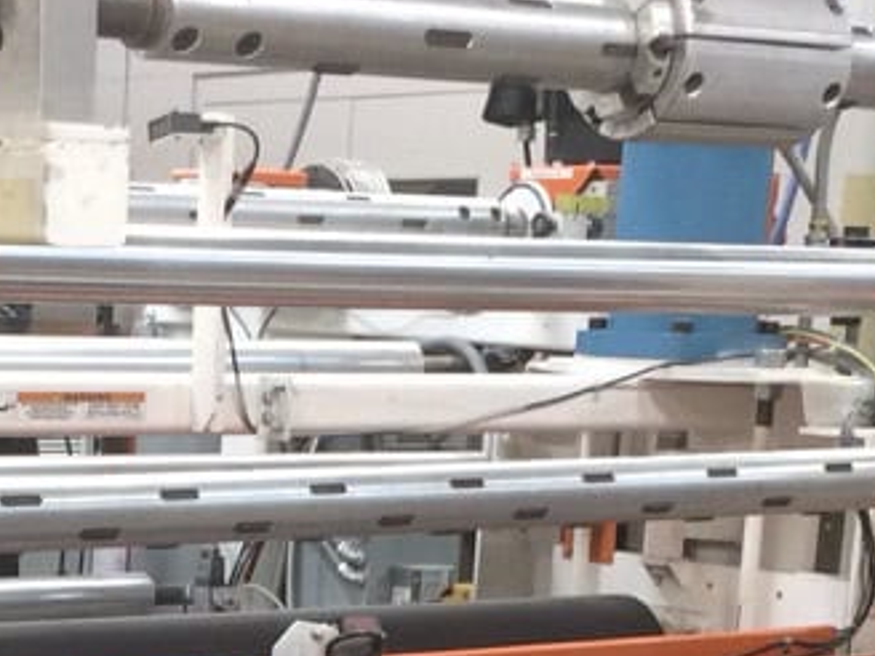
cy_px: 1075
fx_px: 2856
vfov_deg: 12.3
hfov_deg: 17.1
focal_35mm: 113
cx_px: 61
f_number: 2.2
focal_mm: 4.2
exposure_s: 1/30
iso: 80
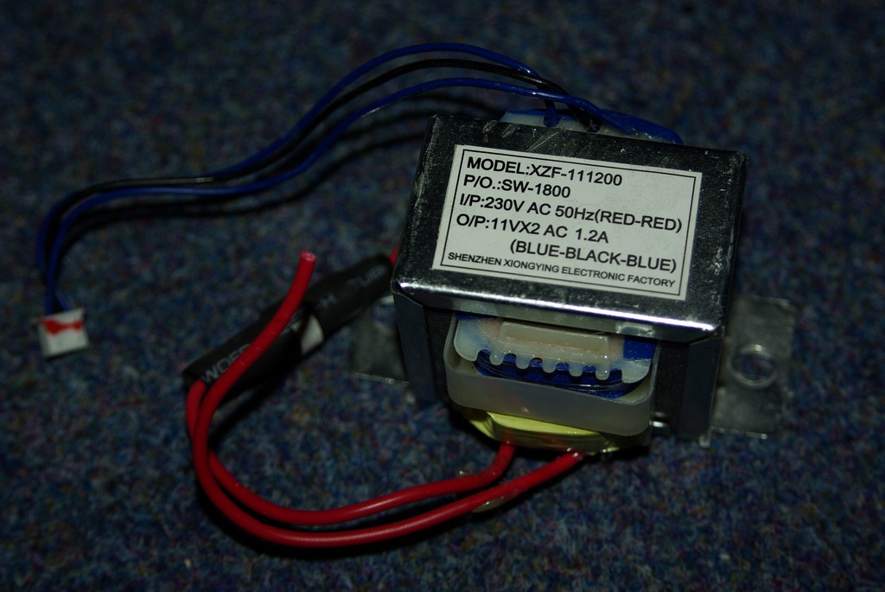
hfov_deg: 22.6
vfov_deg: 15.2
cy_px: 296
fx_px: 2215
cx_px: 442
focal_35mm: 90
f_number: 4
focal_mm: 60
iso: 100
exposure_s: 1/180
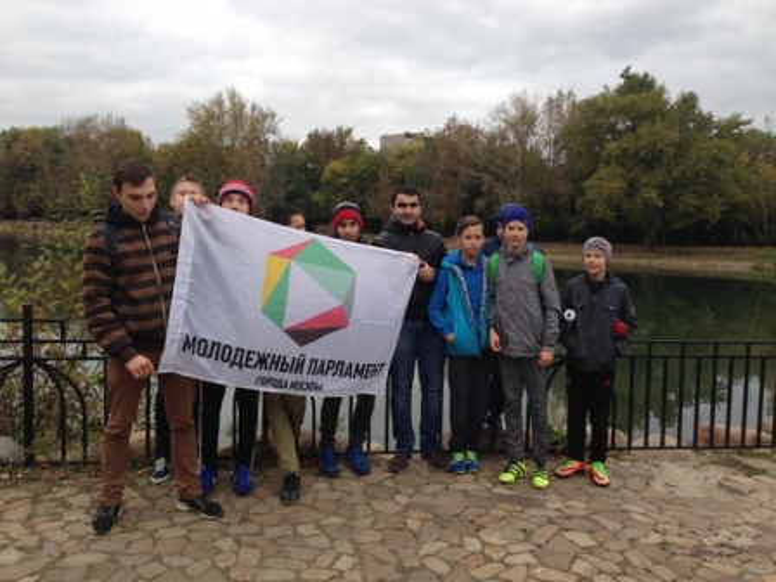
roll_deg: -1.3
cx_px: 388
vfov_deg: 42.9
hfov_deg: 55.4
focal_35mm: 33
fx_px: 740
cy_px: 291
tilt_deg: -5.9
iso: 50
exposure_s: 1/379
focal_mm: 4.12
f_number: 2.4
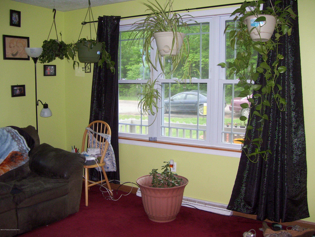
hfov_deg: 51.3
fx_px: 328
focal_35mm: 36
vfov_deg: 39.7
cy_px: 118
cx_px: 158
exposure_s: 1/60
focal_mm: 6
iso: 200
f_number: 2.7
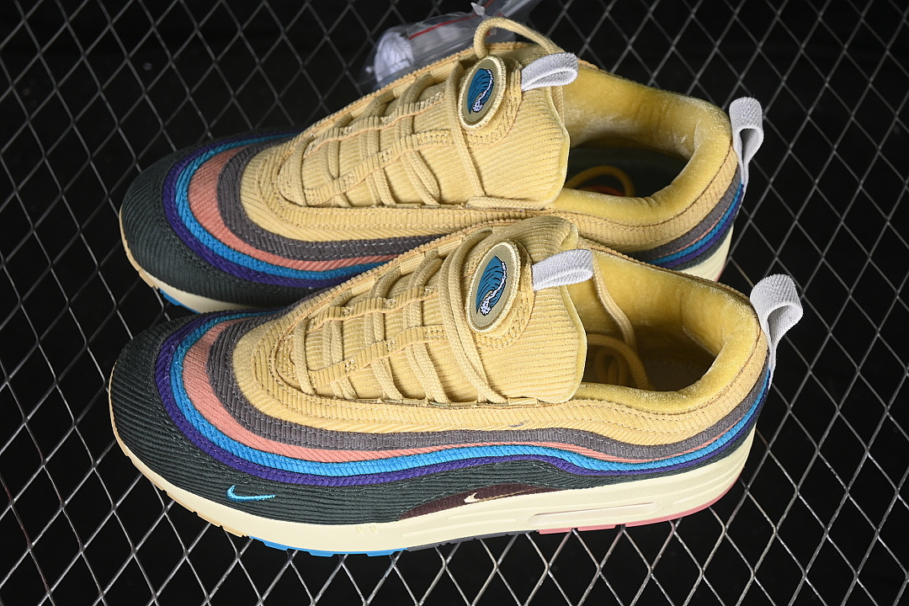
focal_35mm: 75
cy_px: 303
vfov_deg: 18.2
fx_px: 1894
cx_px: 454
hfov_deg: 27.0
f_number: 7.1
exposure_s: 1/80
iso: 160
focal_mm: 50
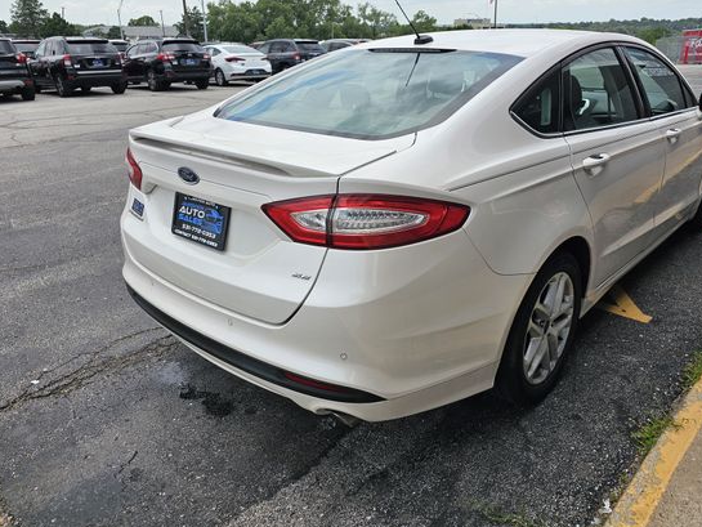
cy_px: 224
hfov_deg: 65.1
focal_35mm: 27
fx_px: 548
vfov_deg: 51.2
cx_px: 389
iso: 12
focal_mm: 6.3
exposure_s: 1/957
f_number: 1.7
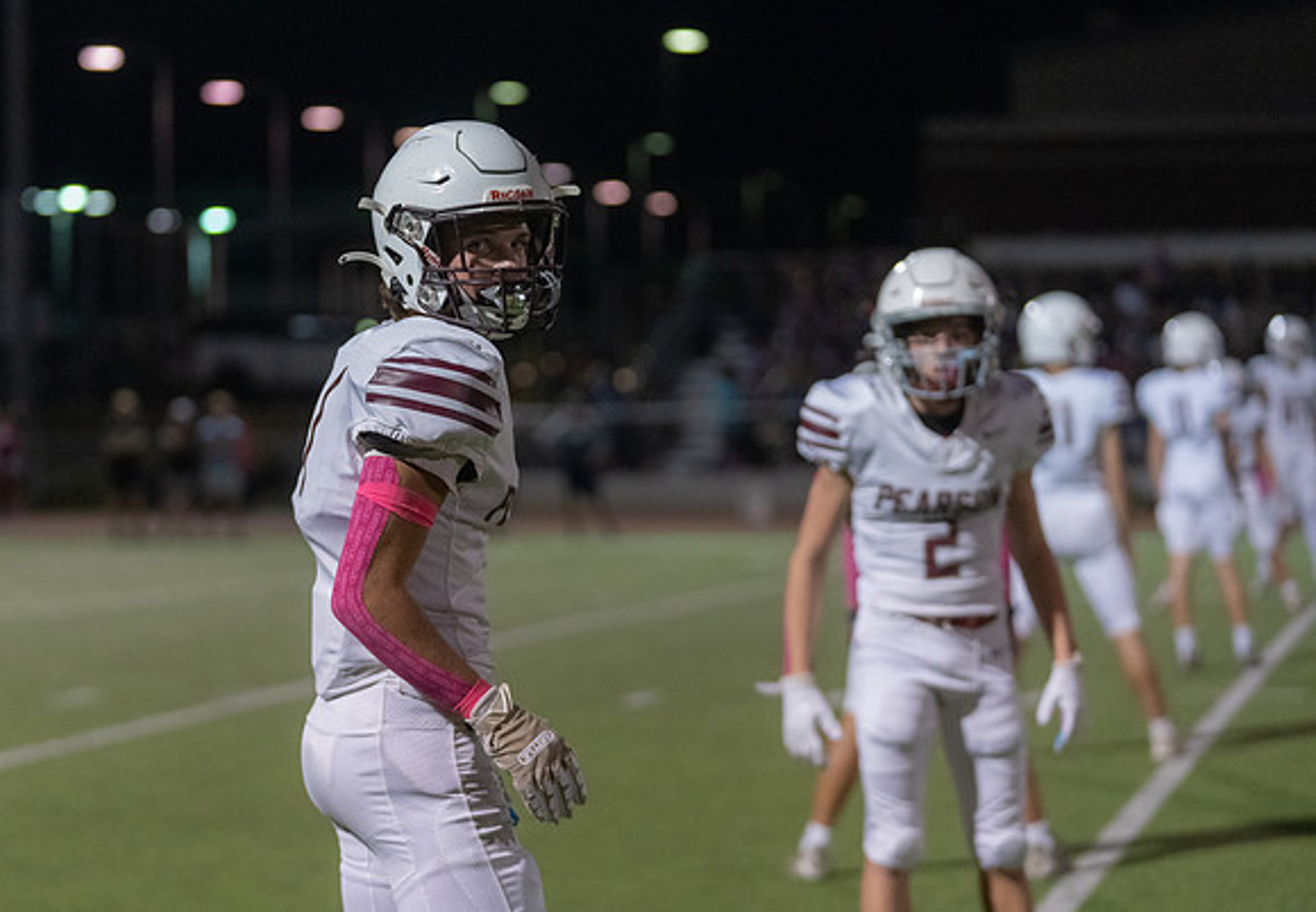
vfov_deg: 12.0
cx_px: 537
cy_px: 392
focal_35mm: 118
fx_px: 4353
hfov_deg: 17.2
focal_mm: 98
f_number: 2.8
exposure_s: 1/1250
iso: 5000
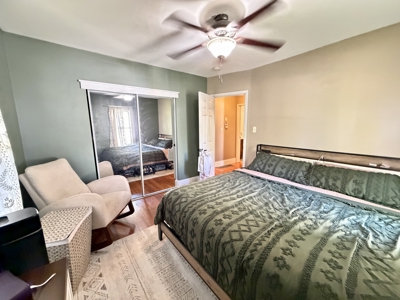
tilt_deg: -9.5
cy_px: 150
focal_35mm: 14
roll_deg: +0.5
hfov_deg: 102.1
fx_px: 162
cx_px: 200
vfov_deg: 85.7
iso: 1250
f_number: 2.2
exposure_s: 1/40
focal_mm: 2.22
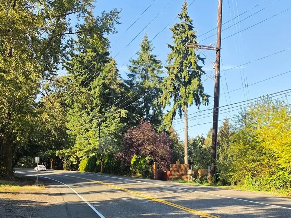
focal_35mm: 47
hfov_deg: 40.3
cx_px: 169
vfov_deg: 30.0
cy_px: 179
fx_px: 395
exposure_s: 1/2321
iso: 64
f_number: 1.4
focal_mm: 6.5
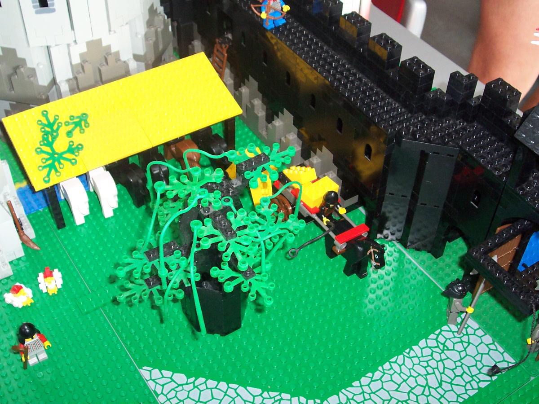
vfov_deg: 31.5
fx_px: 716
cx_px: 270
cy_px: 202
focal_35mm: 46
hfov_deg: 41.2
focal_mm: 7
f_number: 3
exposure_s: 1/60
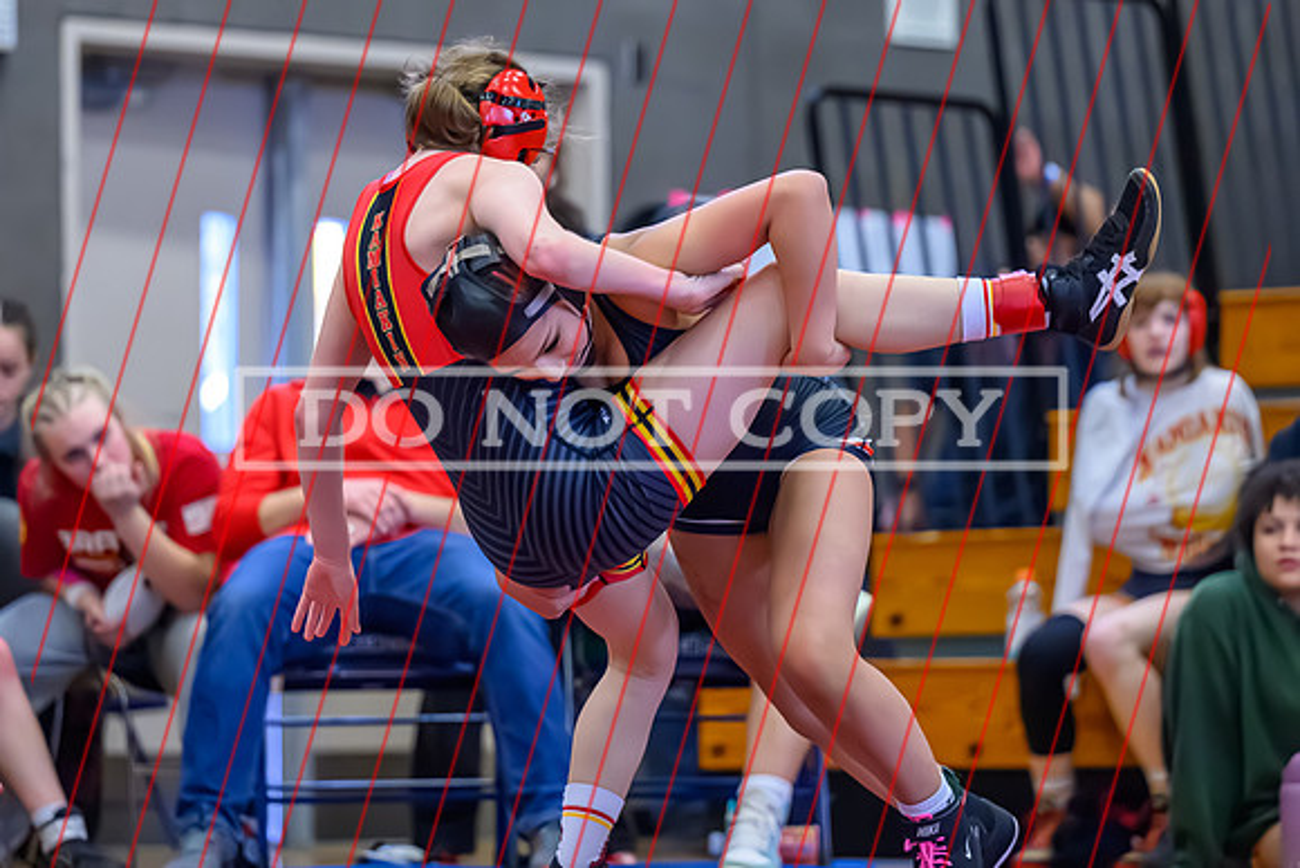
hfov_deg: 10.5
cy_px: 269
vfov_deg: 7.0
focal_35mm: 196
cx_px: 655
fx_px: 7064
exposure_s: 1/640
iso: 8000
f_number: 2.8
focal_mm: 135
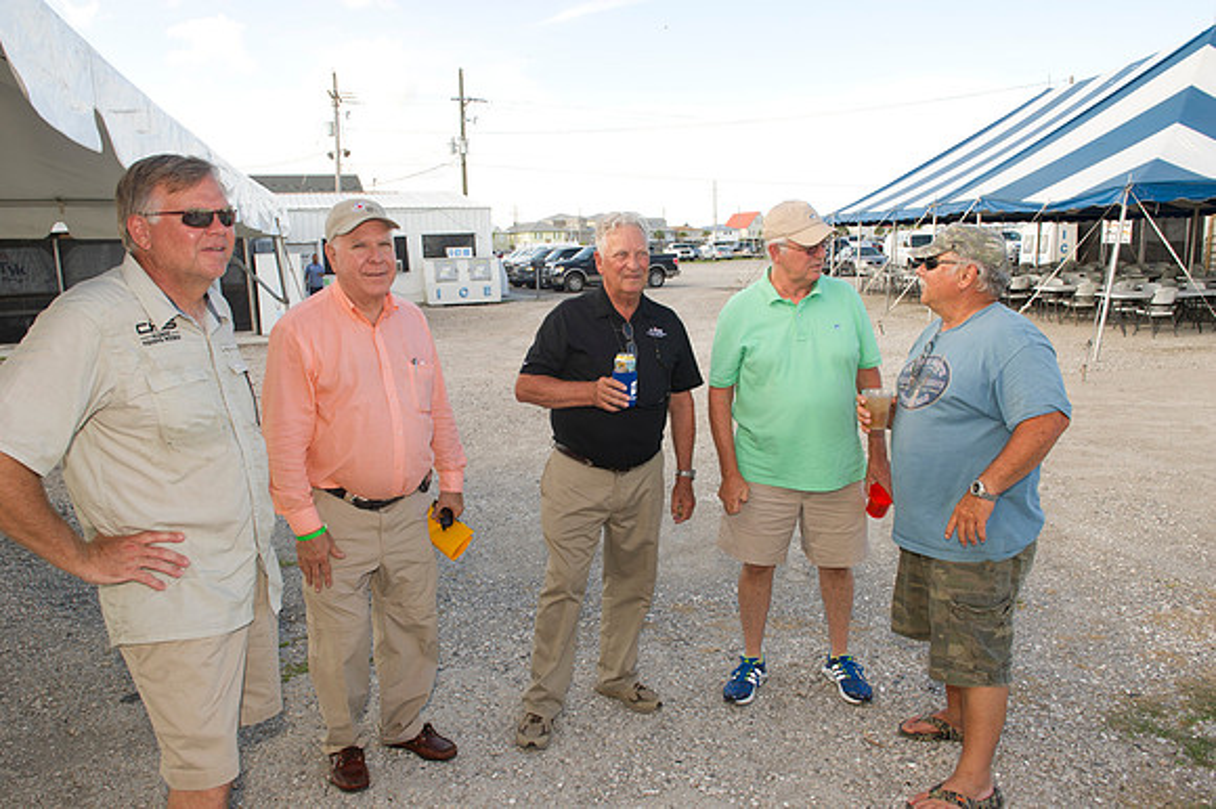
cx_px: 608
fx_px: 810
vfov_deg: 53.1
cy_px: 404
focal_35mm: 24
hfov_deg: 73.8
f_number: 9
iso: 400
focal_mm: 24
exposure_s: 1/160
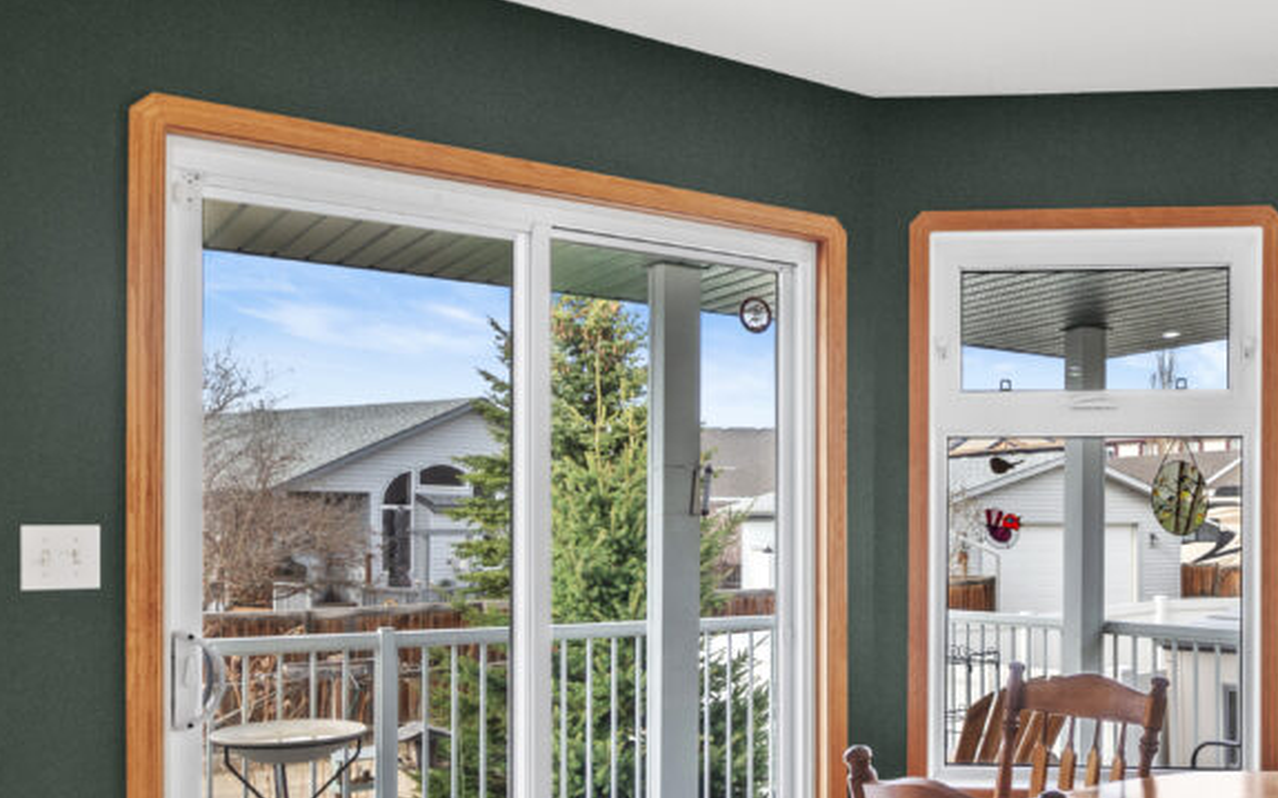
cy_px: 602
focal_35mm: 34
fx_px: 1184
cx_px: 985
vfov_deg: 36.3
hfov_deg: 53.7
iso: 800
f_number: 4
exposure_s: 1/60
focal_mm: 9
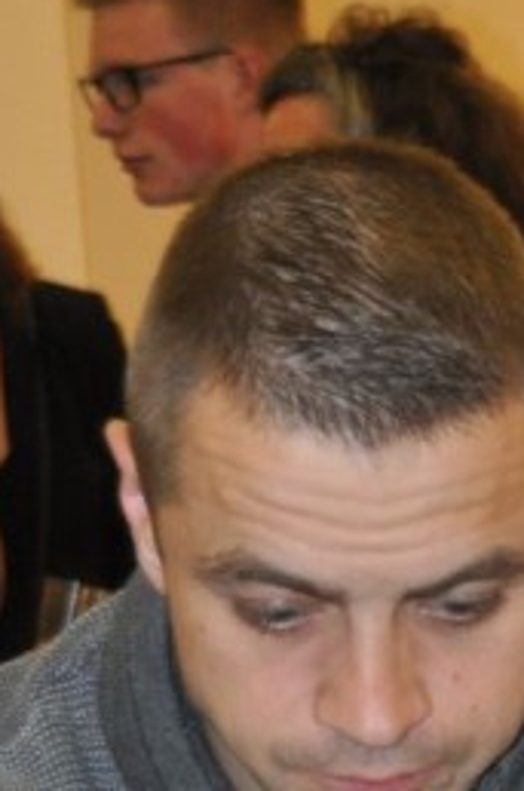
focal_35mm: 223
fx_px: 4888
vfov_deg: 9.1
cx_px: 624
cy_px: 1085
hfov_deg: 6.1
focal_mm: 40
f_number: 4.8
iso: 800
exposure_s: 1/60
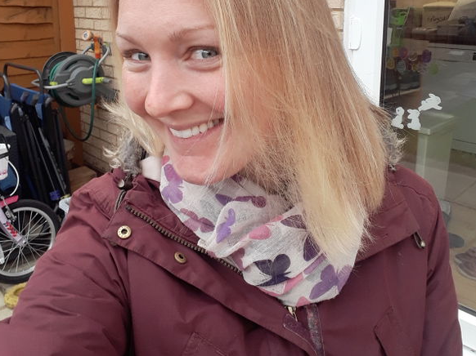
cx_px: 236
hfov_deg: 55.4
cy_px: 90
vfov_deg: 41.7
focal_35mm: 33
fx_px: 454
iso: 40
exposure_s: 1/207
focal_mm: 2.53
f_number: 1.9
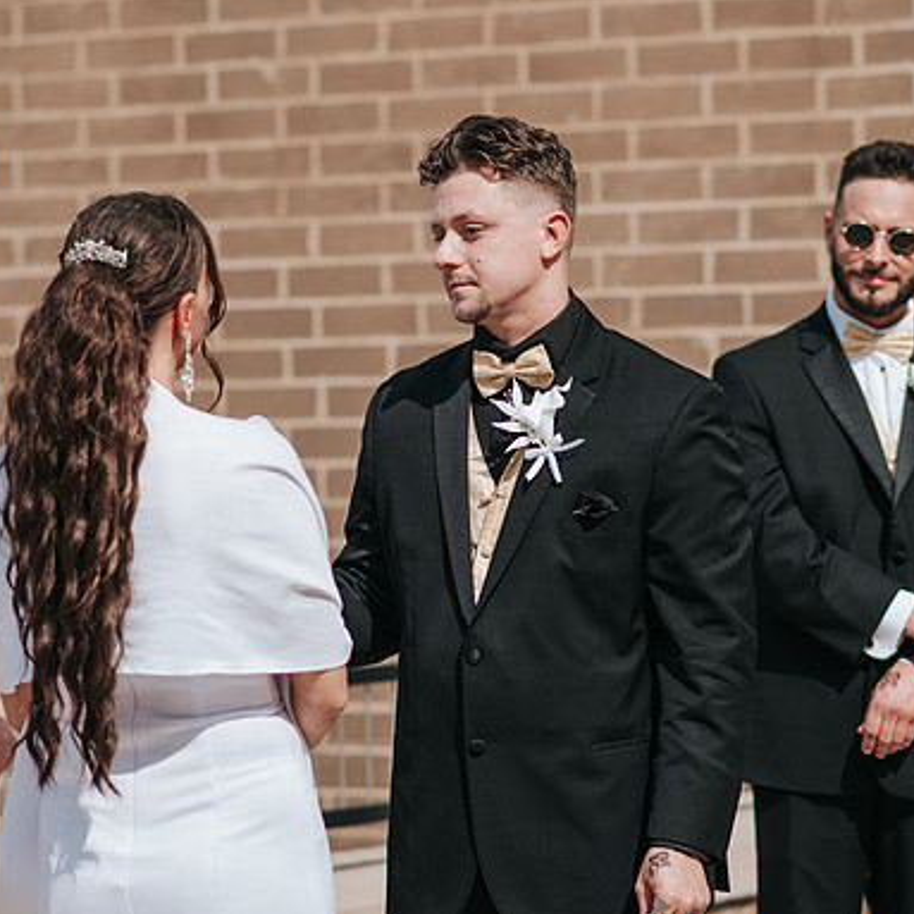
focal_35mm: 164
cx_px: 482
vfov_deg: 10.7
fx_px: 4899
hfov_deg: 10.7
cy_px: 457
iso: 100
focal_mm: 85
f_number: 2.8
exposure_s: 1/2000
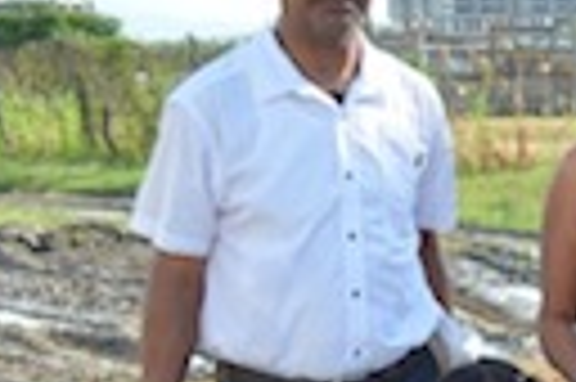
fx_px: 2429
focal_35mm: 152
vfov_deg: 9.0
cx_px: 986
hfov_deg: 12.5
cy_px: 362
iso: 100
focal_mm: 26
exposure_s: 1/200
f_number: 5
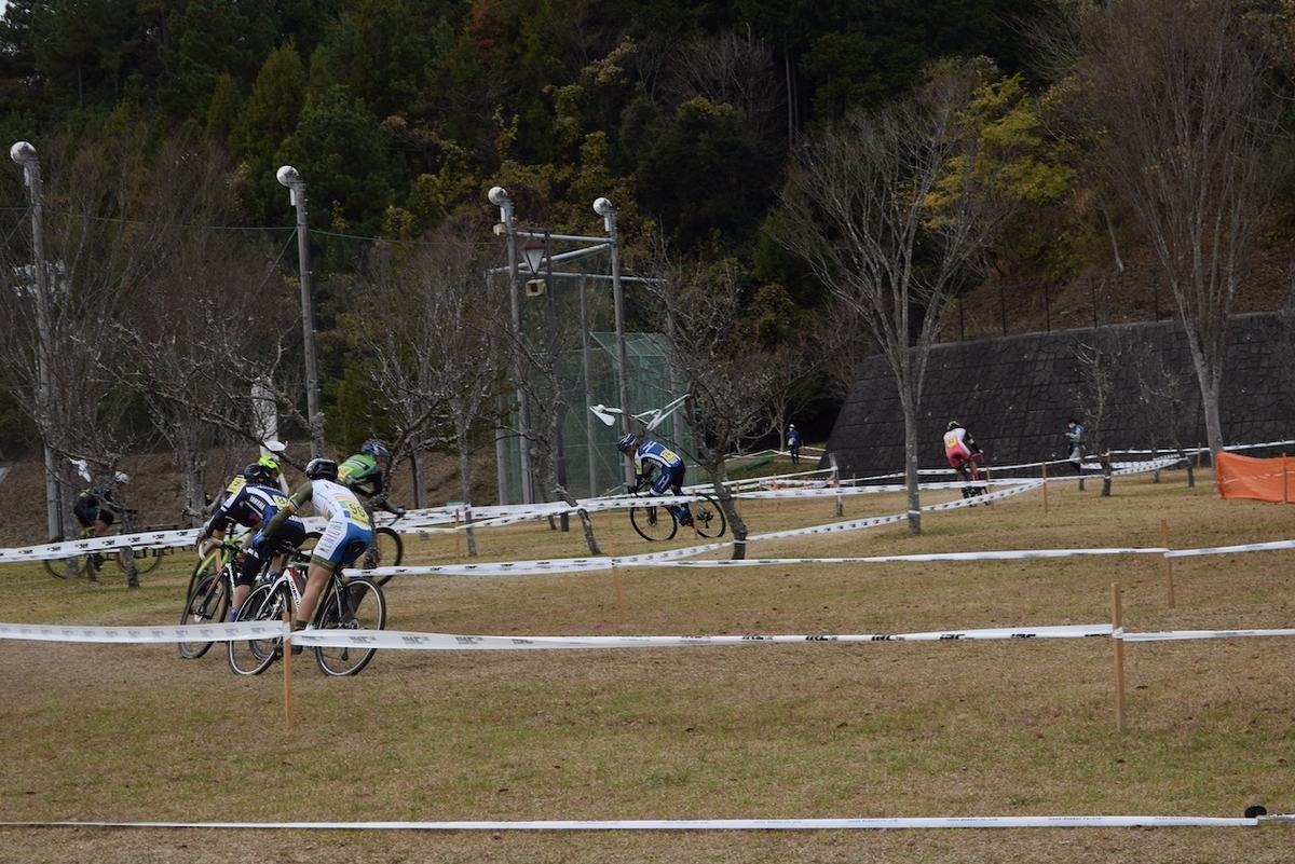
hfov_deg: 24.6
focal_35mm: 82
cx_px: 648
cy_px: 432
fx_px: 2969
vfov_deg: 16.6
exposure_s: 1/200
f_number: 8
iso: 400
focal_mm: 55
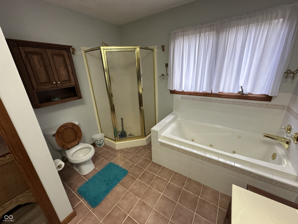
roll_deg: +2.9
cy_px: 112
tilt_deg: -19.3
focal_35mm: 14
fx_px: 121
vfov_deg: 85.7
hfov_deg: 102.1
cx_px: 149
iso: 320
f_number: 2.2
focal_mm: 2.22
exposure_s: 1/99
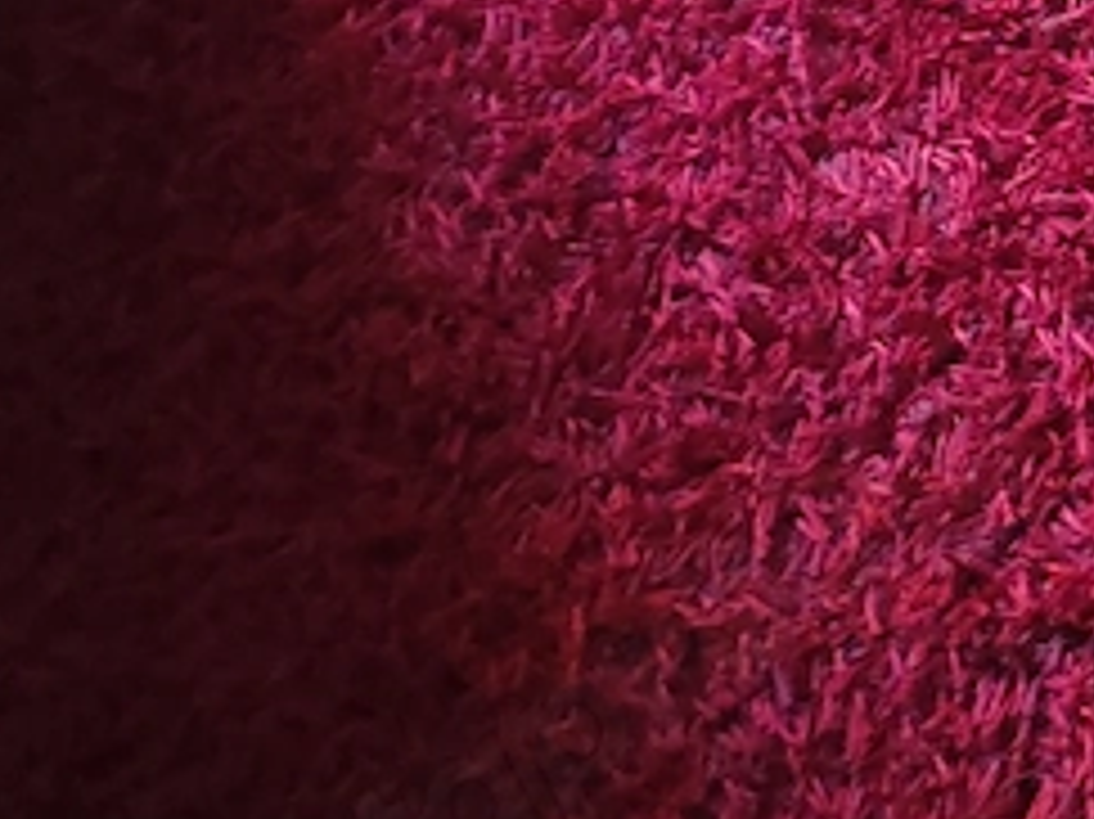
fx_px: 3380
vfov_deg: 13.2
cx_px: 2120
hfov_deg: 15.2
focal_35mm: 107
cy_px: -315
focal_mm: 4.74
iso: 2057
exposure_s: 1/17
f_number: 1.79
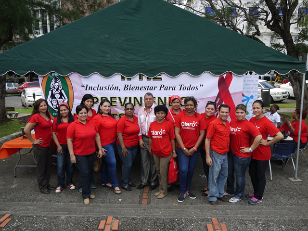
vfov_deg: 44.2
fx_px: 285
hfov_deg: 56.8
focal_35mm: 32
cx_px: 154
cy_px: 116
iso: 100
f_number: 4.5
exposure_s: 1/160
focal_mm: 16
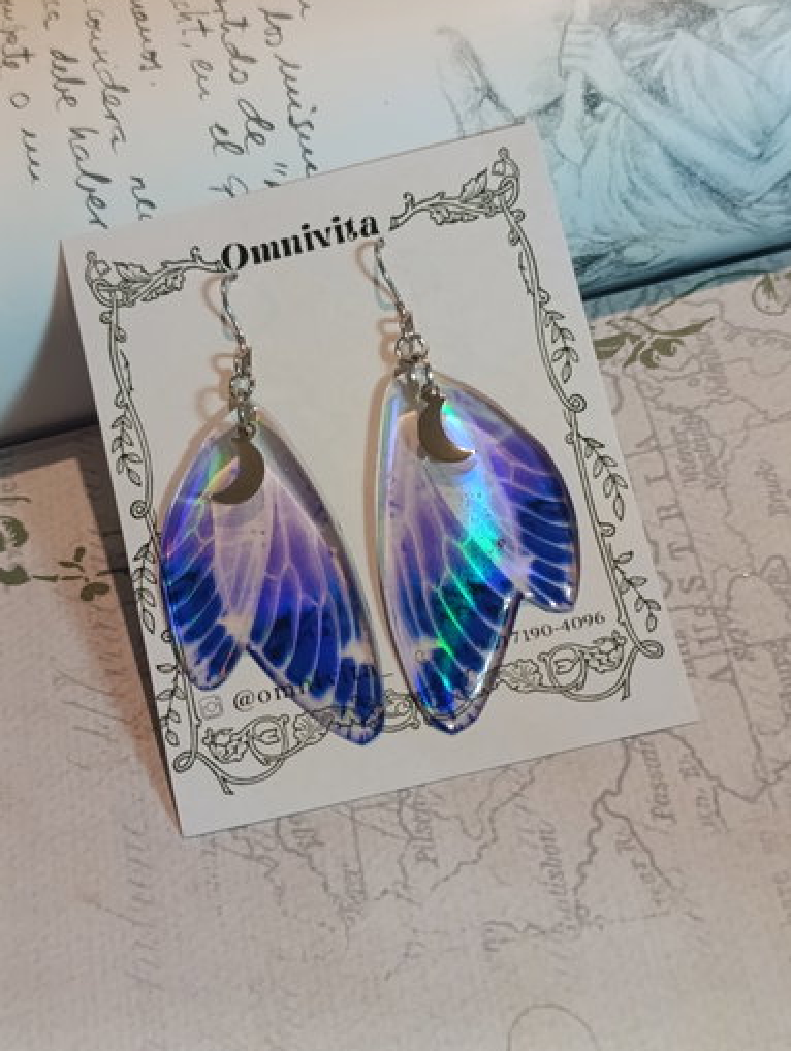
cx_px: 380
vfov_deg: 71.5
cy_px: 523
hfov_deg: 56.9
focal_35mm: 24
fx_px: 730
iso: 800
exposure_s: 1/50
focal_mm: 6.14
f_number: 1.6
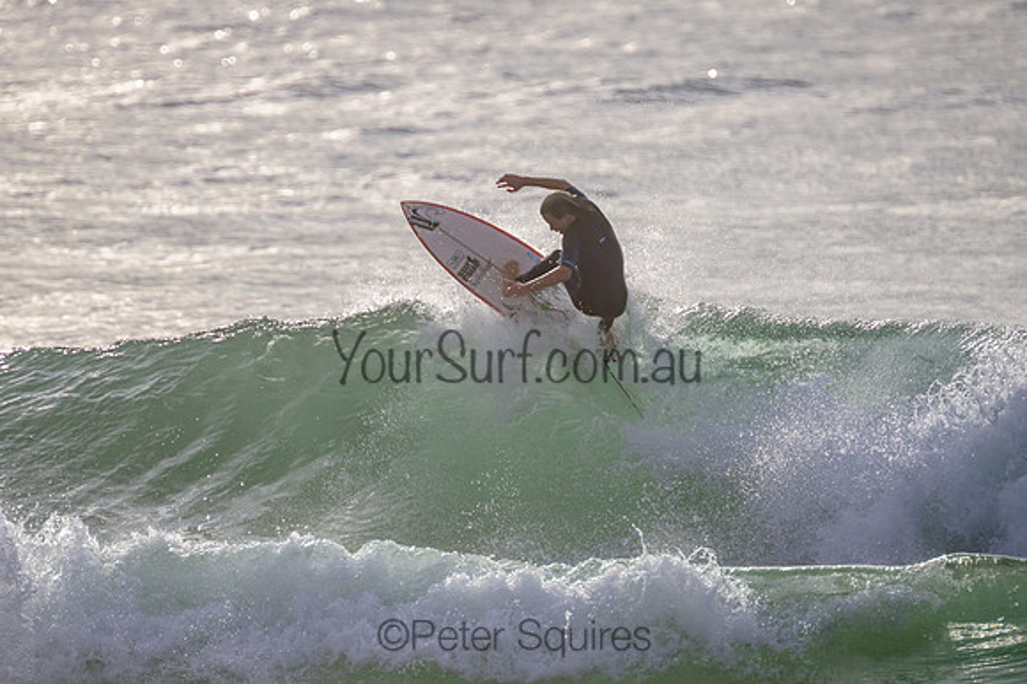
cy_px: 342
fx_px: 17106
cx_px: 514
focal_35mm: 600
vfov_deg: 2.3
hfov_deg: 3.4
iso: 180
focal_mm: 400
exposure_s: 1/2500
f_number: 5.6
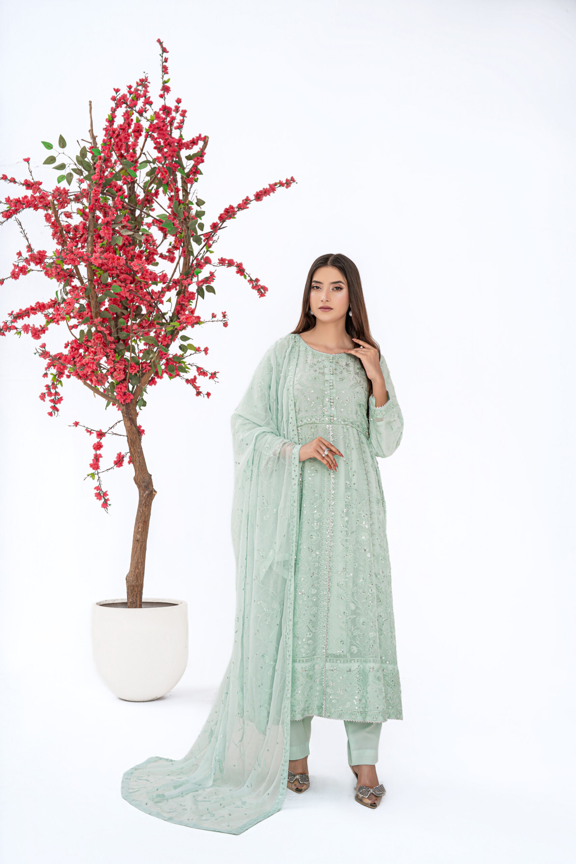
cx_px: 288
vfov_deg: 39.6
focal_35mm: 50
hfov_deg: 27.0
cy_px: 432
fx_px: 1200
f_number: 4
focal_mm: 50
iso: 125
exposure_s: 1/200
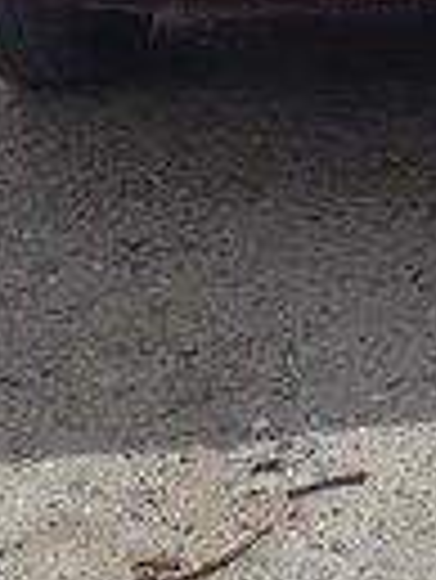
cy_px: -58
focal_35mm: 100
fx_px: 1677
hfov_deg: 14.4
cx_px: 503
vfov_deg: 18.8
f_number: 1.7
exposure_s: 1/1475
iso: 40
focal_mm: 3.93
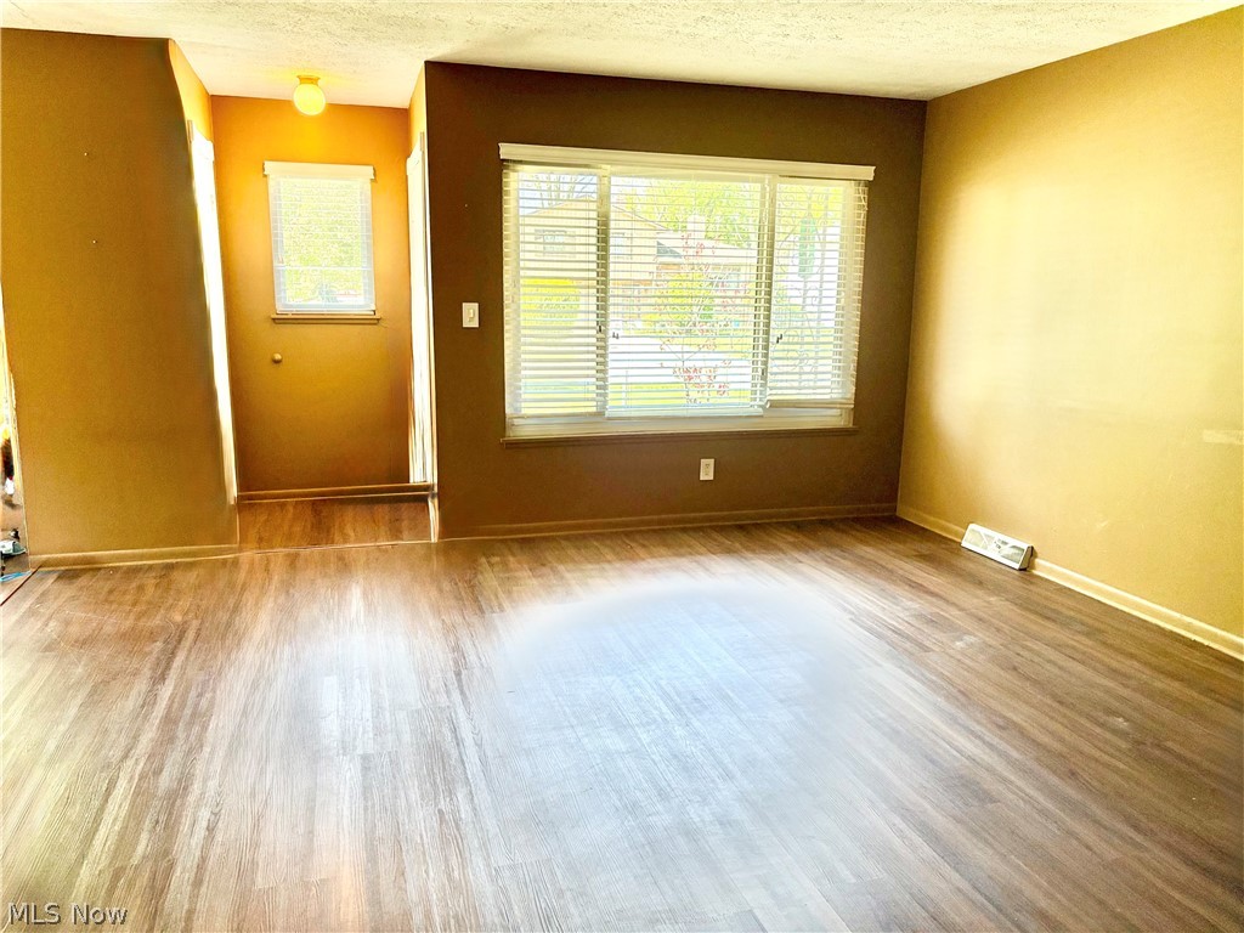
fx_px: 934
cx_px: 622
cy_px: 466
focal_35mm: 26
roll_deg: -0.4
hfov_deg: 67.3
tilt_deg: -10.3
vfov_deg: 53.1
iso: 200
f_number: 1.6
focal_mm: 5.96
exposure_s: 1/120
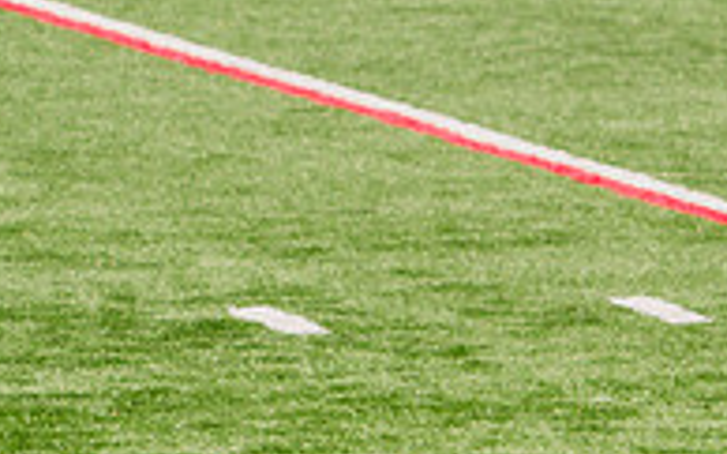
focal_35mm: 1019
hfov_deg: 2.1
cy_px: 149
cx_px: 686
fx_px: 20178
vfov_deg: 1.3
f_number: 5.6
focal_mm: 243
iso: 320
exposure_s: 1/1600
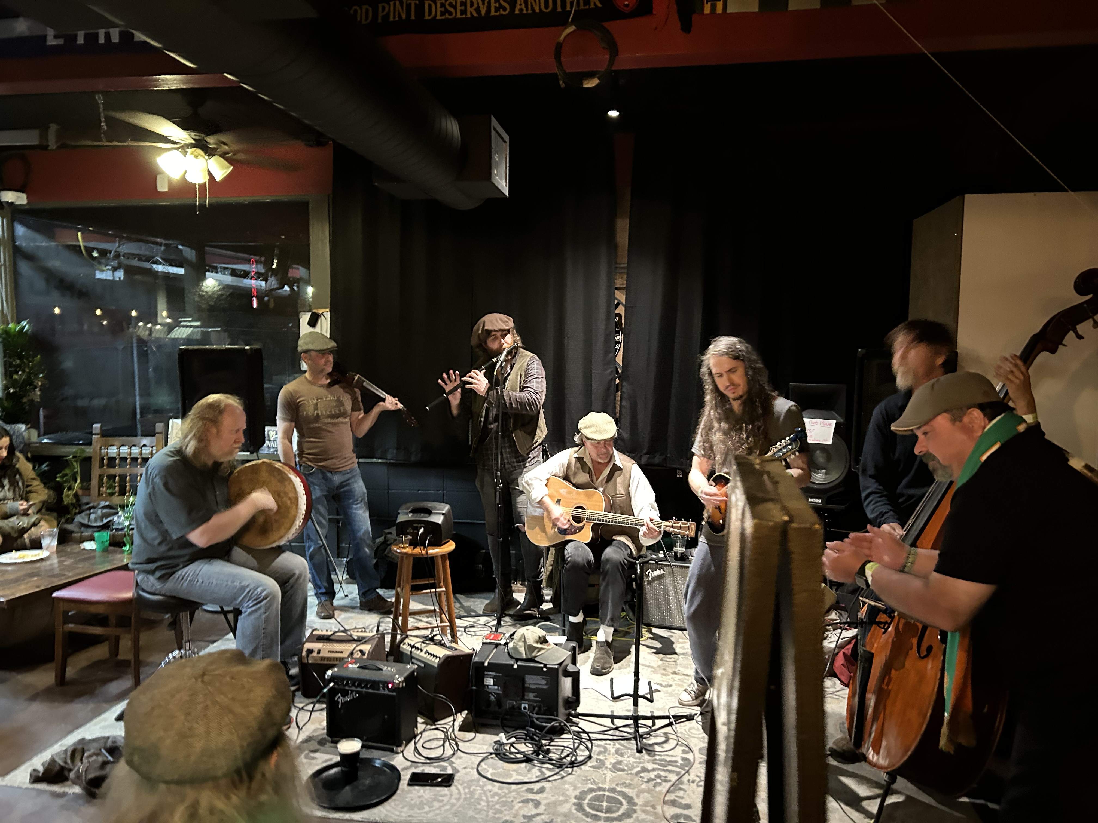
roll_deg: -2.1
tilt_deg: -5.6
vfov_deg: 53.1
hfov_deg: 67.3
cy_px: 412
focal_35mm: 26
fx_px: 825
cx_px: 549
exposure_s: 1/20
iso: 1000
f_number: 1.5
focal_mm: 5.7
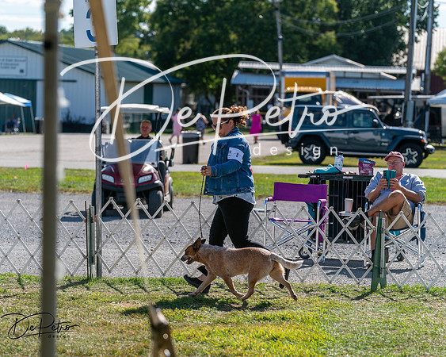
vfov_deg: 10.4
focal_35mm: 149
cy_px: 178
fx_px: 1962
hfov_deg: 13.0
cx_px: 223
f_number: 4.5
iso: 125
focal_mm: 132
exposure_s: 1/1250
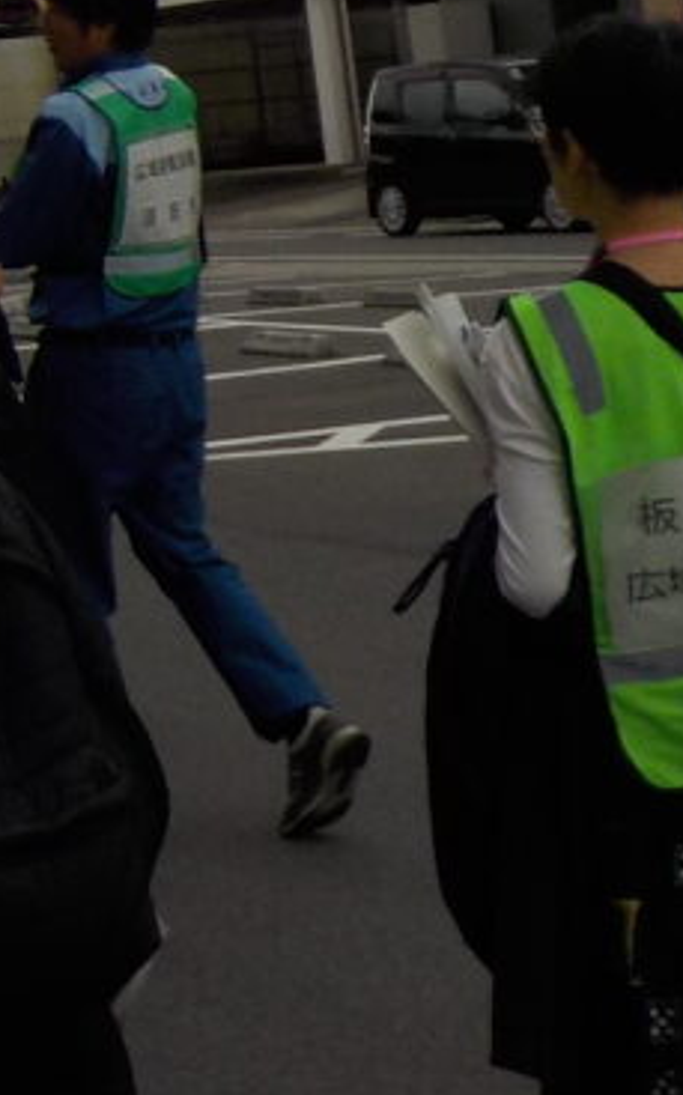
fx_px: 3310
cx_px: -781
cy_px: -239
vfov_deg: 17.8
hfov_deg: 10.6
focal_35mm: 111
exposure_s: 1/640
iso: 125
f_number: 3.3
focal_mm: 4.1
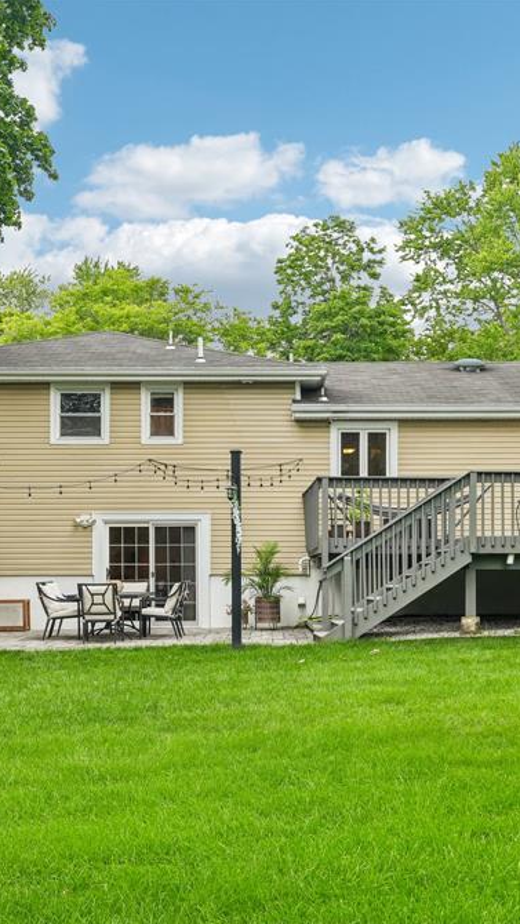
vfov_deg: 42.9
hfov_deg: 24.9
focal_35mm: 48
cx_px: 261
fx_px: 1176
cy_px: 468
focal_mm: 30
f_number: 8
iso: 100
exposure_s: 1/30
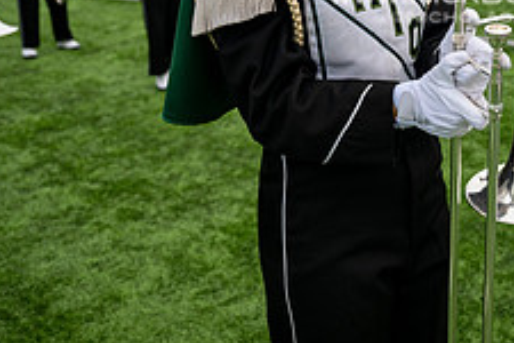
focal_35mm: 62
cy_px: -86
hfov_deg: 30.6
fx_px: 885
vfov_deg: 20.3
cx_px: 487
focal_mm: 24
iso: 200
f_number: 2.8
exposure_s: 1/500
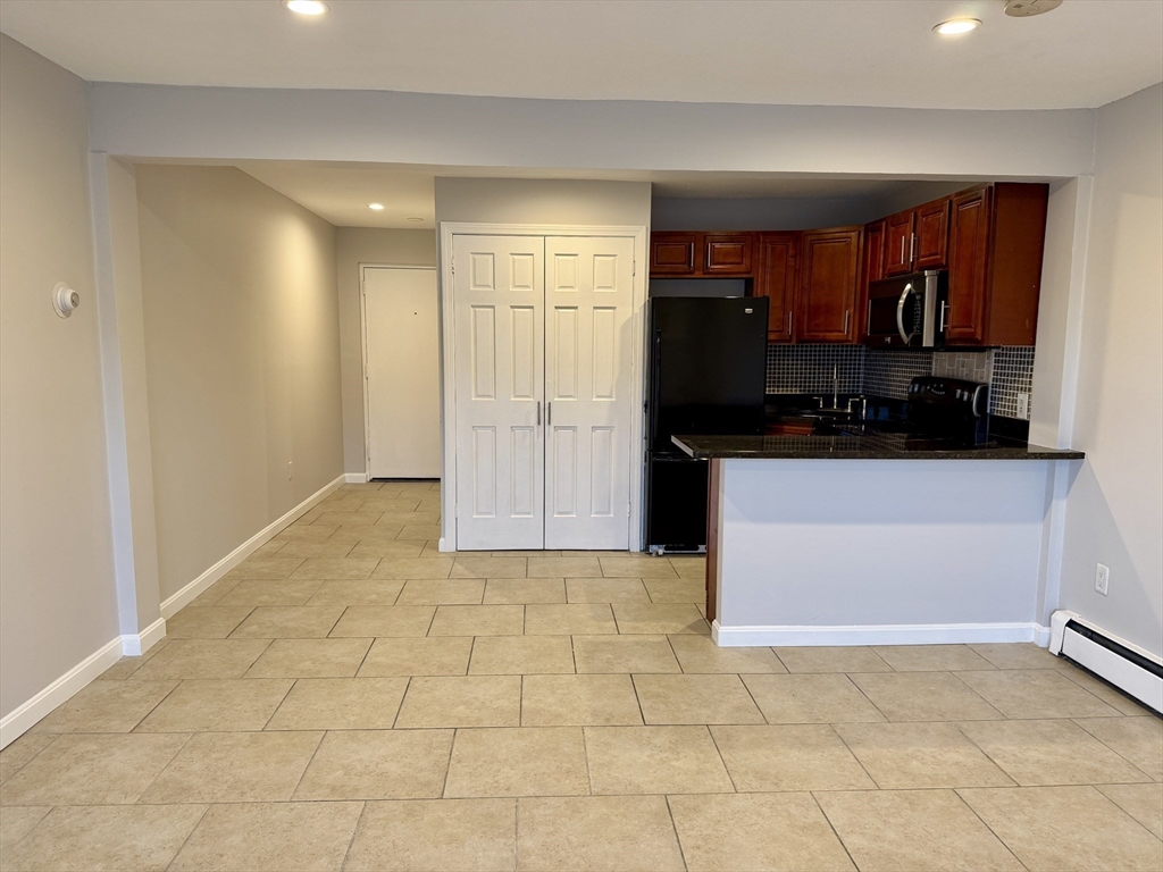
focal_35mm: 24
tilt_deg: -5.8
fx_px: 806
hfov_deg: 71.6
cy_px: 436
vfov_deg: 56.8
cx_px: 582
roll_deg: -0.1
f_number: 1.78
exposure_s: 1/60
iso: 160
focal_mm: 6.76
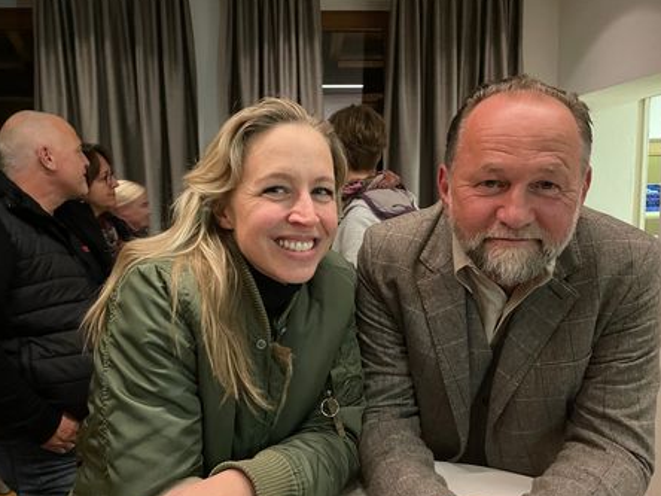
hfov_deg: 59.9
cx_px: 314
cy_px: 276
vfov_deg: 46.7
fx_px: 573
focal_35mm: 30
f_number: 1.6
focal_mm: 4.2
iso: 1000
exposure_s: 1/30
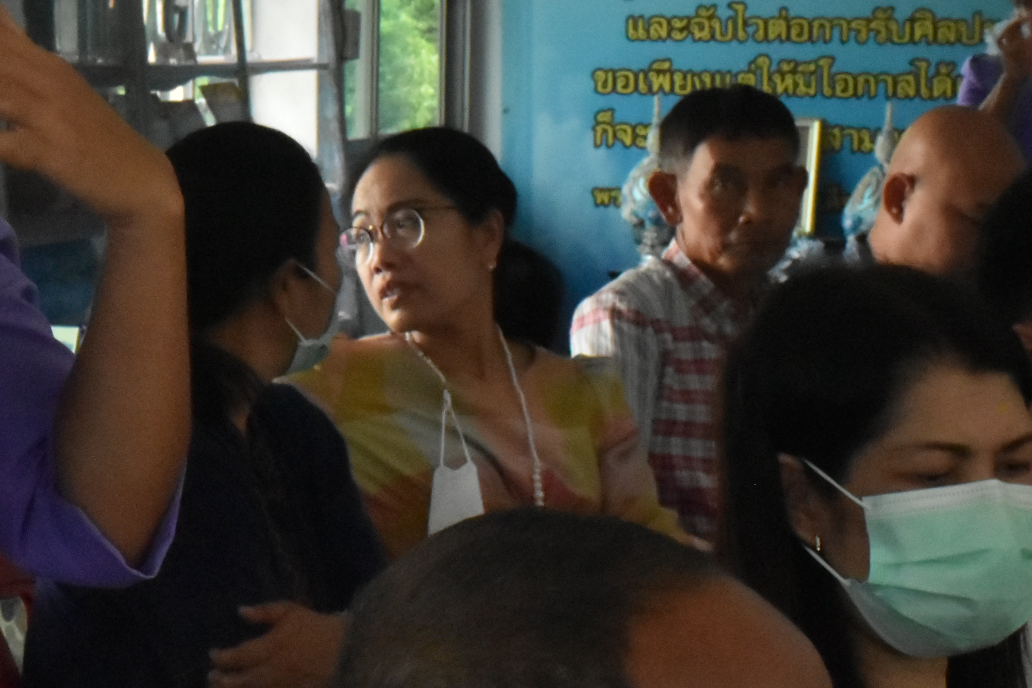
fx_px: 4967
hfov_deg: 11.6
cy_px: -85
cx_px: -273
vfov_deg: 7.9
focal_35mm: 173
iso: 3200
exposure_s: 1/80
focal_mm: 45
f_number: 16
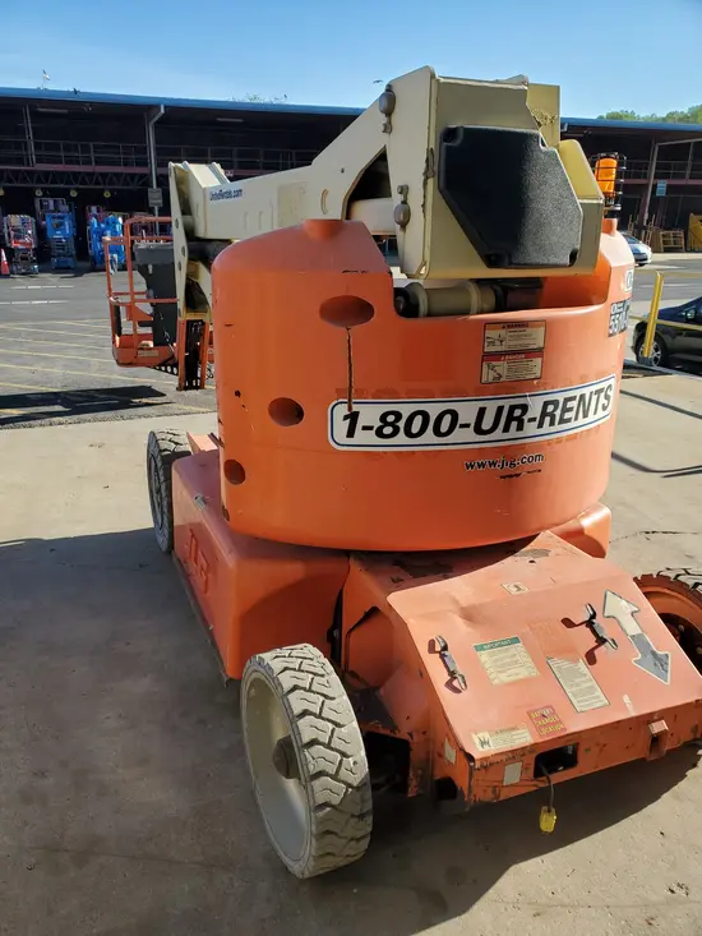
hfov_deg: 53.1
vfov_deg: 67.3
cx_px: 351
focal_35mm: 26
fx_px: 703
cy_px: 468
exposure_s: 1/746
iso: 50
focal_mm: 4.3
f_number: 2.4
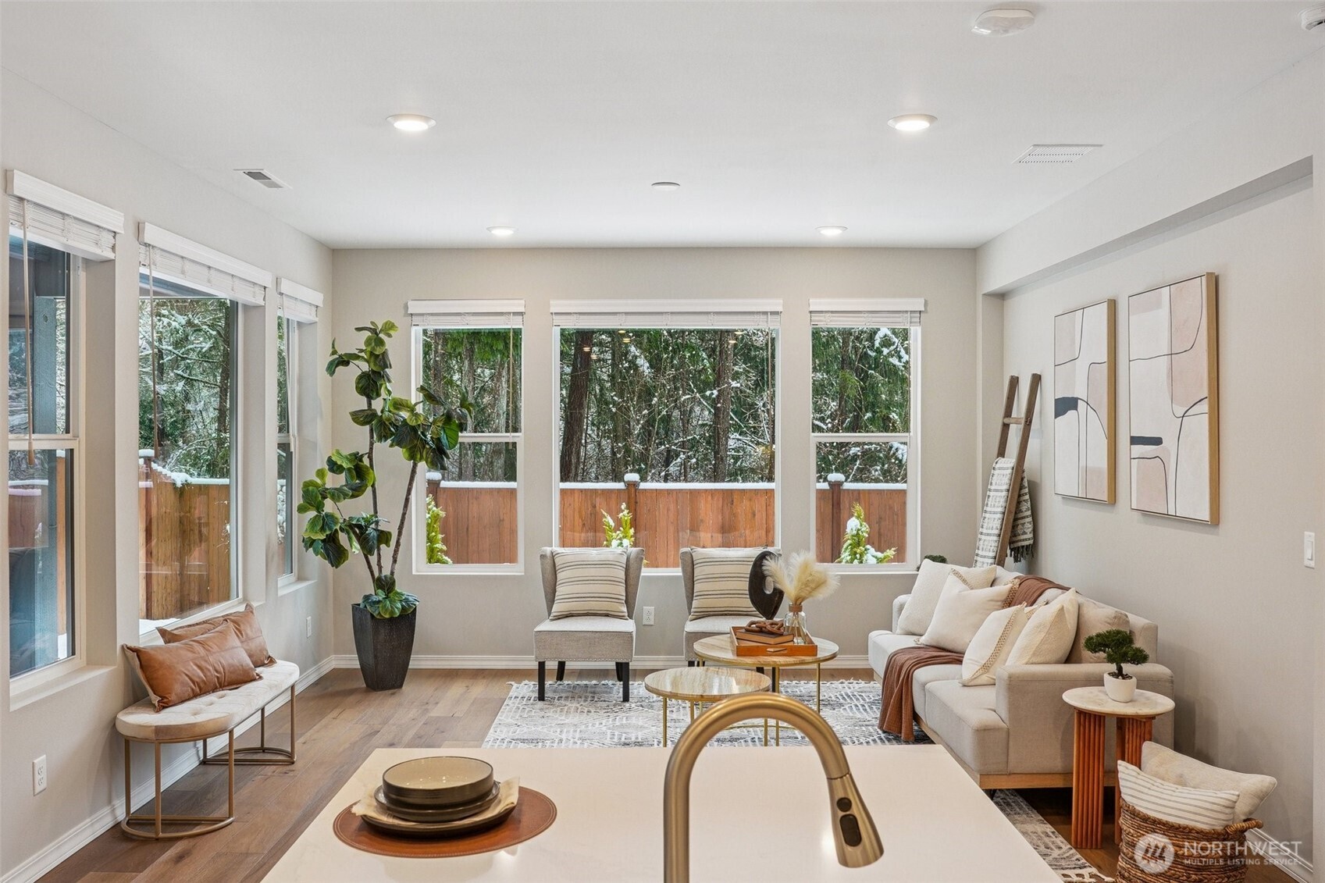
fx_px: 1104
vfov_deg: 43.6
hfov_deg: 61.9
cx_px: 662
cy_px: 442
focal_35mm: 30
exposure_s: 1/30
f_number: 8
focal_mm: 20
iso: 400
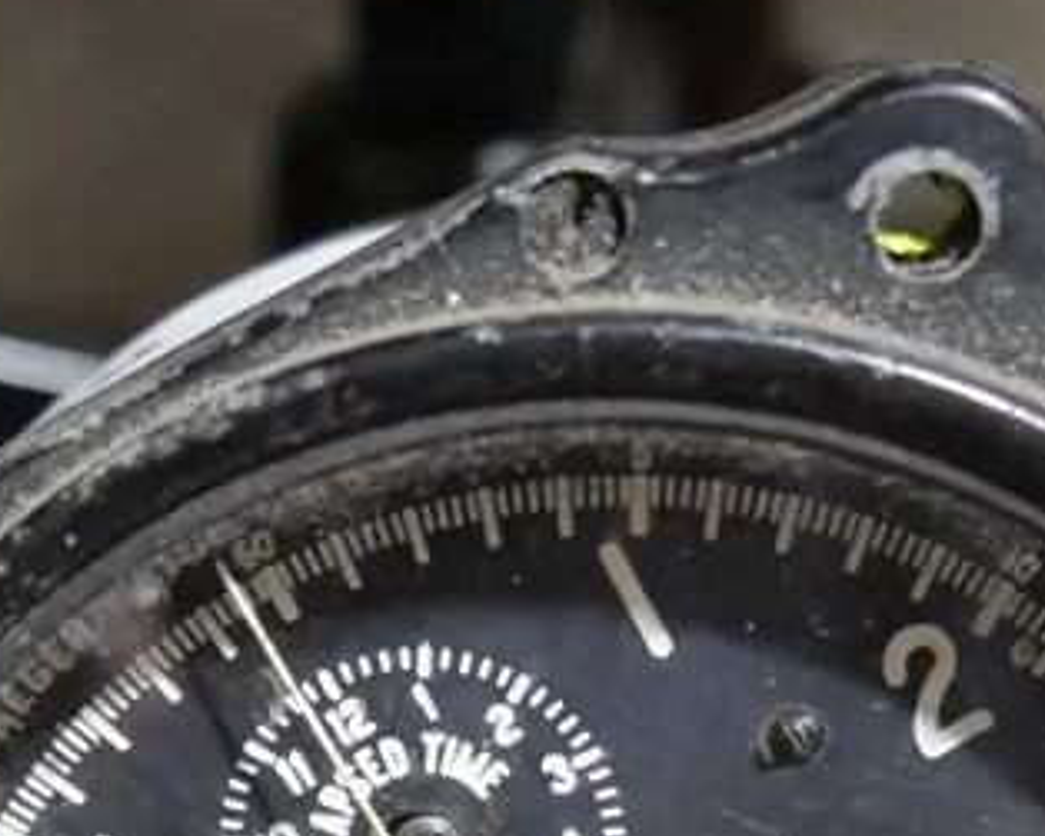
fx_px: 4329
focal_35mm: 140
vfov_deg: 10.7
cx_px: 642
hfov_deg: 13.8
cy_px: 1181
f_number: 4.7
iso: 1600
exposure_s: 1/60
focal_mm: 22
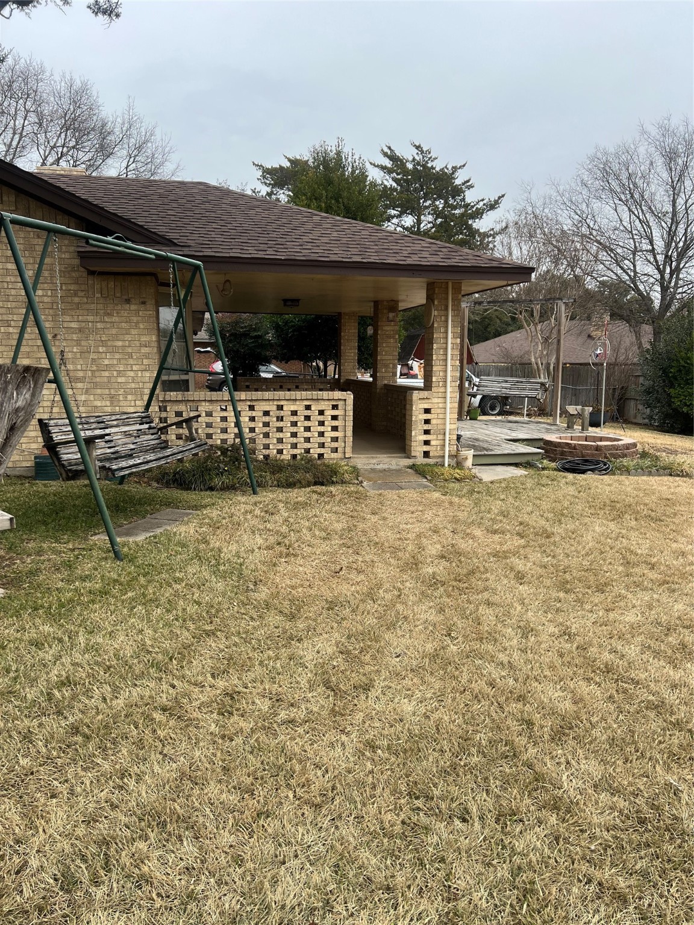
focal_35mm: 26
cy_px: 462
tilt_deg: -6.8
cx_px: 347
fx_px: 695
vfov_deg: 67.3
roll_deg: +2.9
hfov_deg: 53.1
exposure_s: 1/1295
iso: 50
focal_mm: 5.7
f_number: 1.5
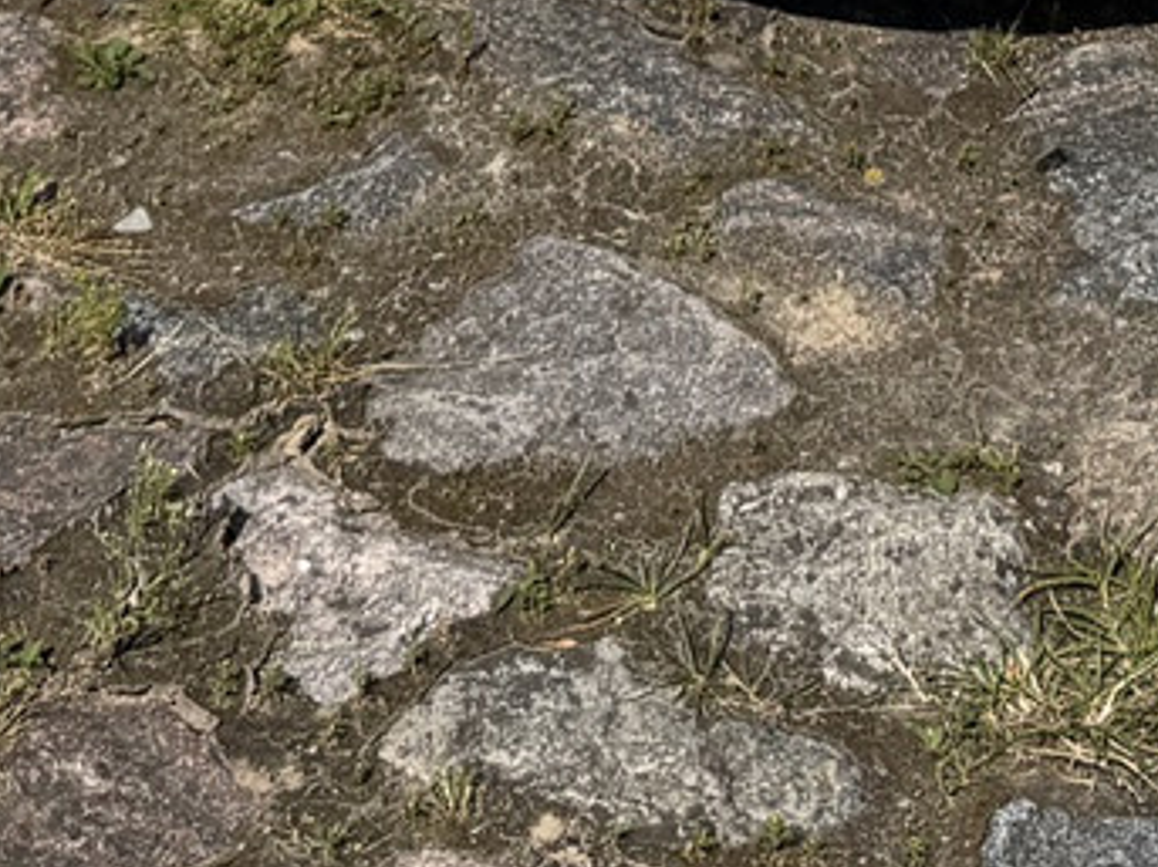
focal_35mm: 112
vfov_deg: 11.6
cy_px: -988
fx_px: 3745
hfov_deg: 17.4
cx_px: 912
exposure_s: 1/9009
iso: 80
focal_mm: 6.76
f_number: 1.78
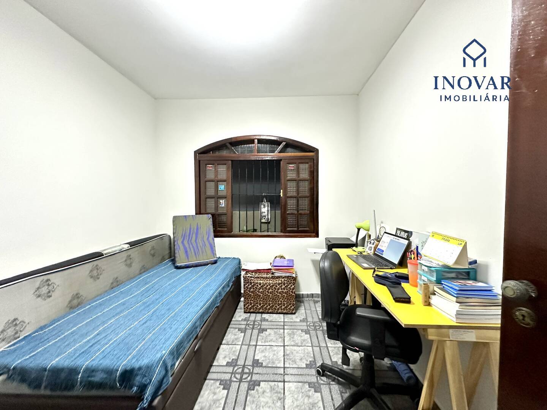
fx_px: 221
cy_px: 205
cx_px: 274
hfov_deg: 102.1
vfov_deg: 85.7
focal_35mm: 14
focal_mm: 2.22
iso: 800
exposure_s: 1/60
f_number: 2.2
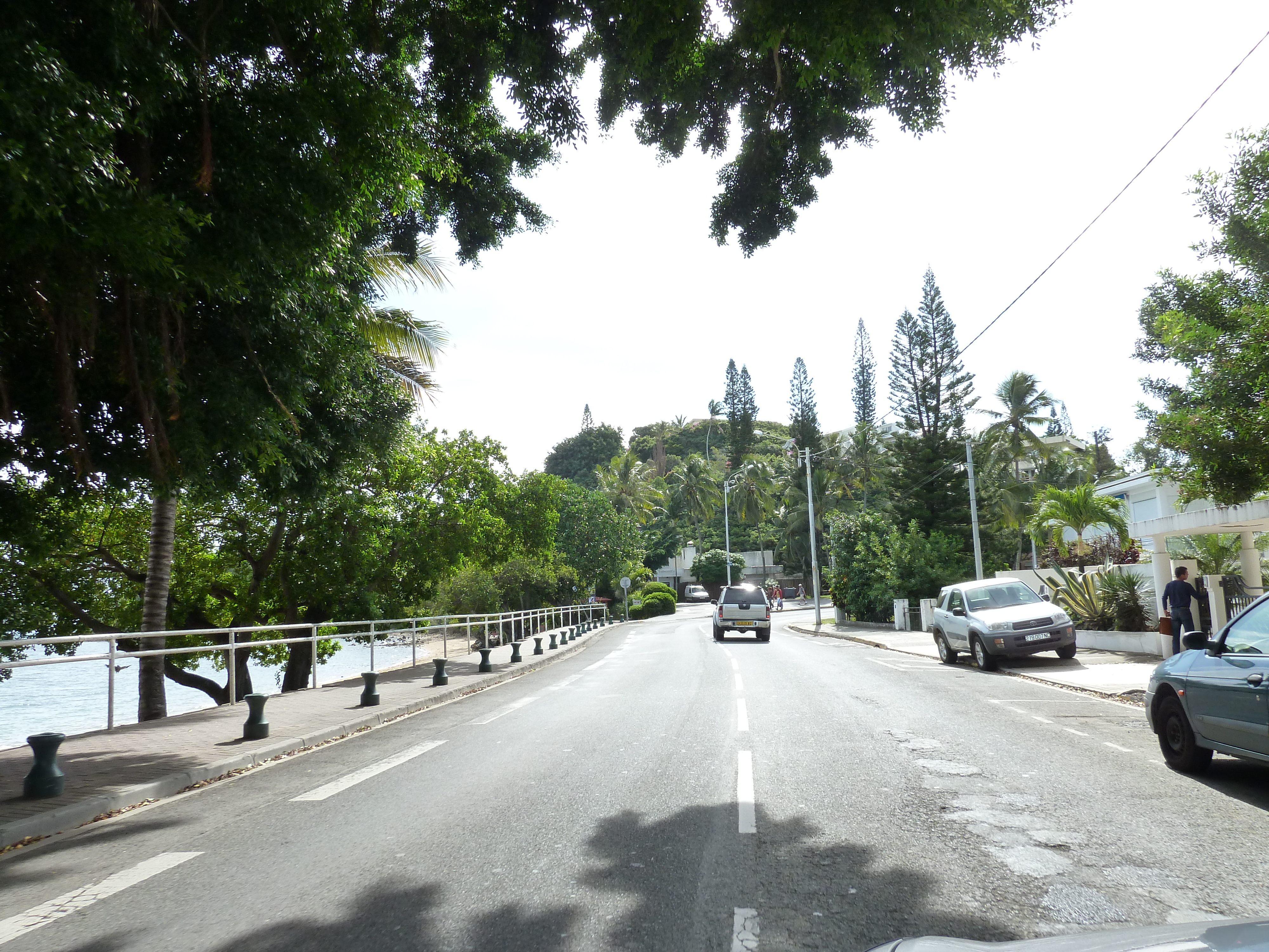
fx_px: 916
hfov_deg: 69.4
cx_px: 634
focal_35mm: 25
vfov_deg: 54.9
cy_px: 476
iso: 125
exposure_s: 1/320
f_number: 4
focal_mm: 4.1
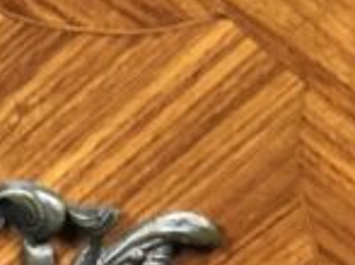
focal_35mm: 363
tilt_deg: -24.0
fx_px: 3720
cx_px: -633
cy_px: 711
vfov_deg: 4.0
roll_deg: +0.4
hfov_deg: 5.2
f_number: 2.4
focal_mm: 6
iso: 160
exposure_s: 1/14
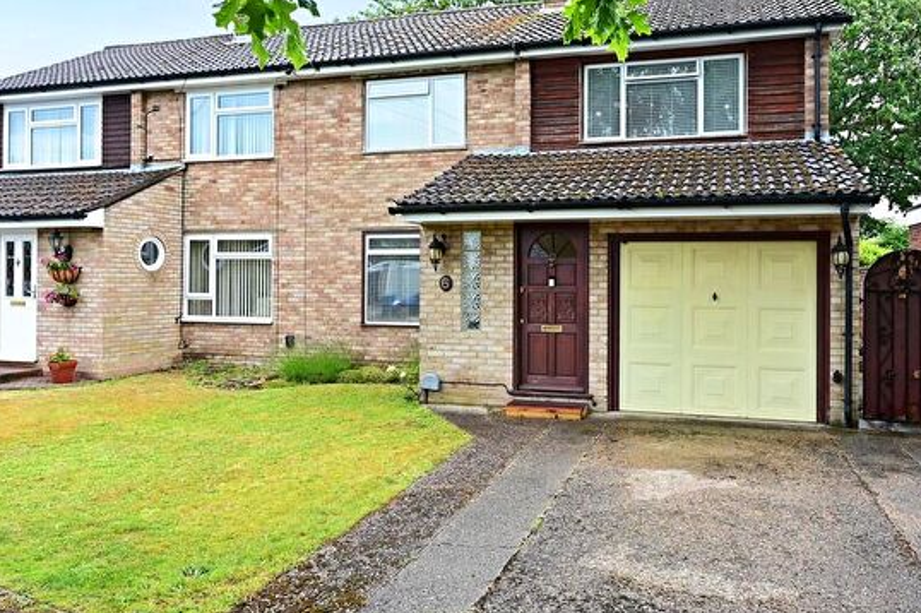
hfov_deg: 67.9
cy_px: 259
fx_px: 681
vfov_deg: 48.3
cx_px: 512
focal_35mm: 27
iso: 400
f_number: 5.6
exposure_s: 1/320
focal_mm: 20.5
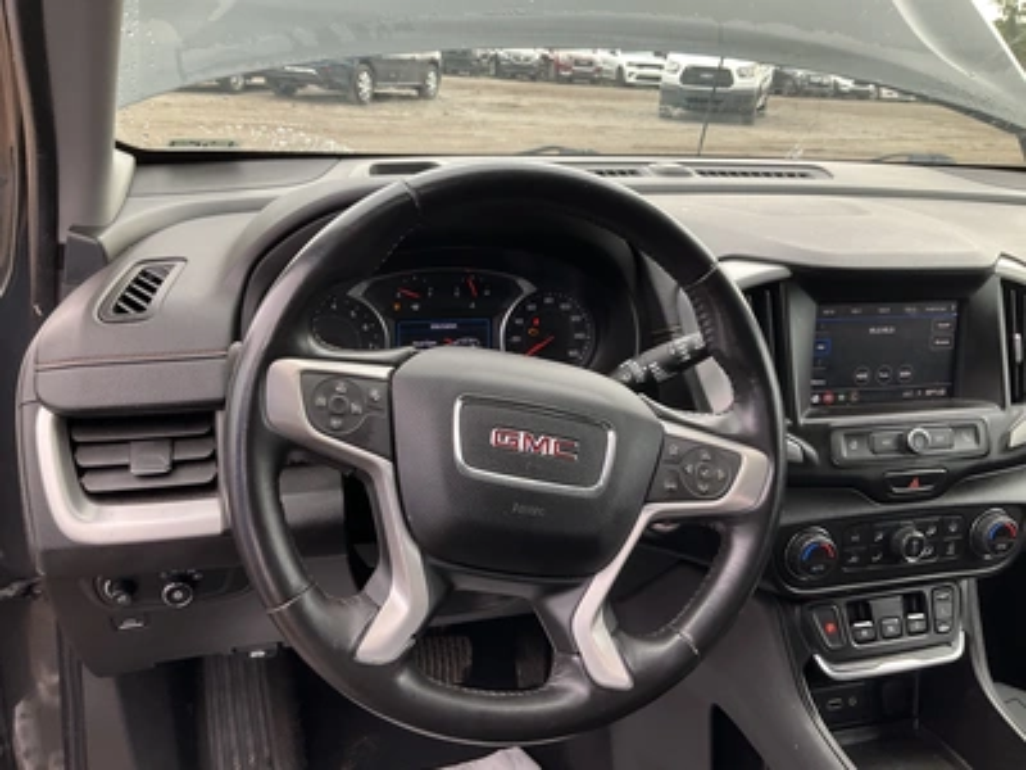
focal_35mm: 29
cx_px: 513
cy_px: 385
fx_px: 860
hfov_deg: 61.7
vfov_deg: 48.2
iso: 25
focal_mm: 3
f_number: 1.8
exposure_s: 1/122
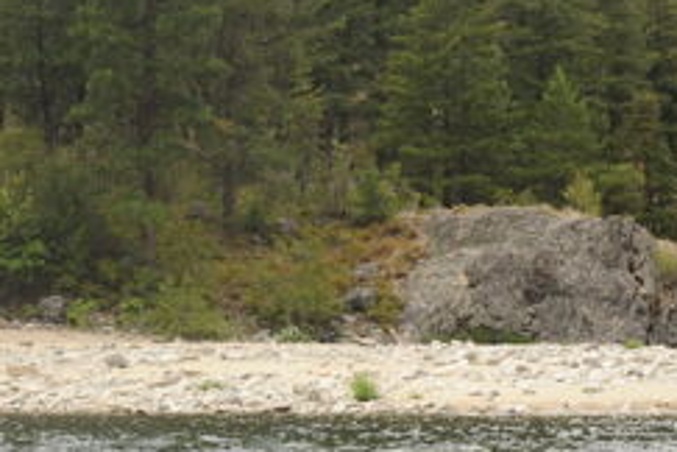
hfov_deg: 17.7
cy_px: -137
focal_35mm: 115
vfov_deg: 11.6
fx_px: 2162
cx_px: 156
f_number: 9
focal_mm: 35
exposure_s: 1/125
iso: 200
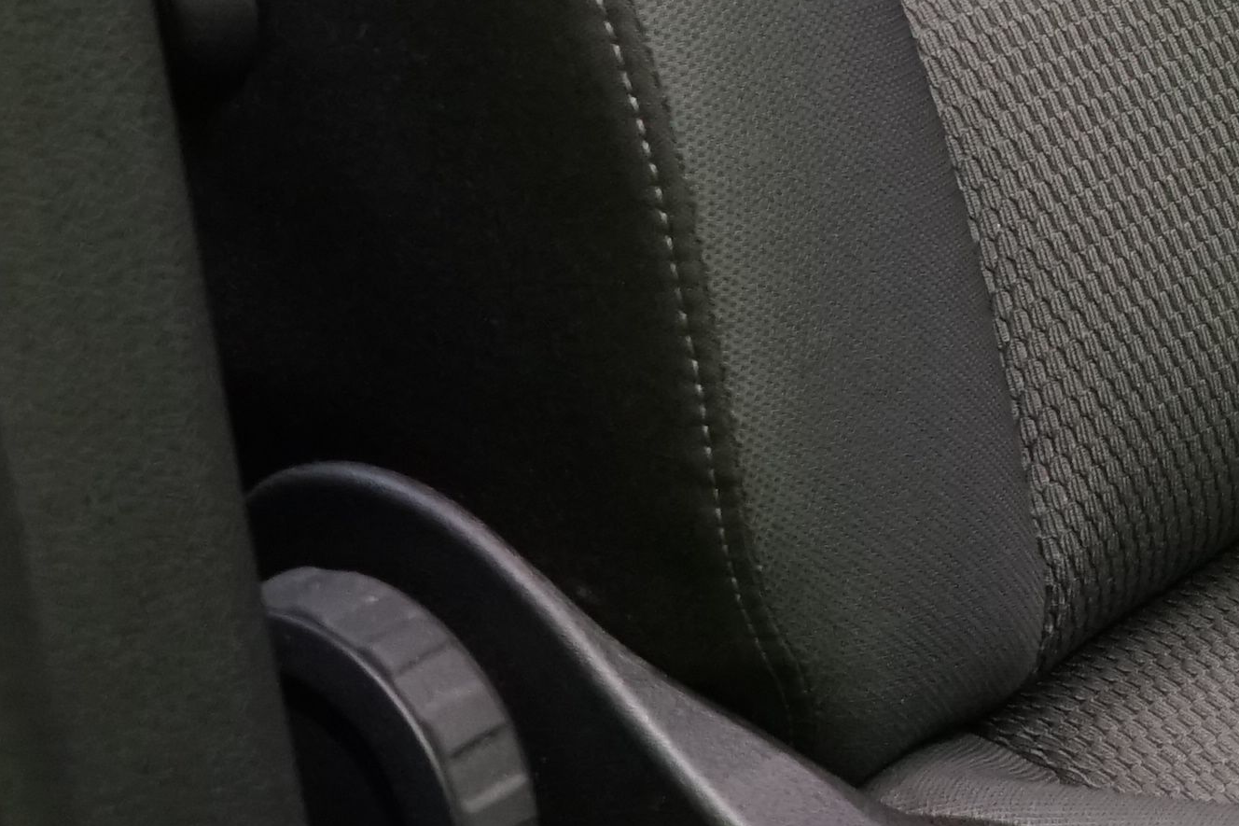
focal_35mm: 131
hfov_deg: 13.1
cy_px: -650
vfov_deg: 9.9
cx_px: 2648
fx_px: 4508
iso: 2000
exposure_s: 1/20
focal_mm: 29
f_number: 5
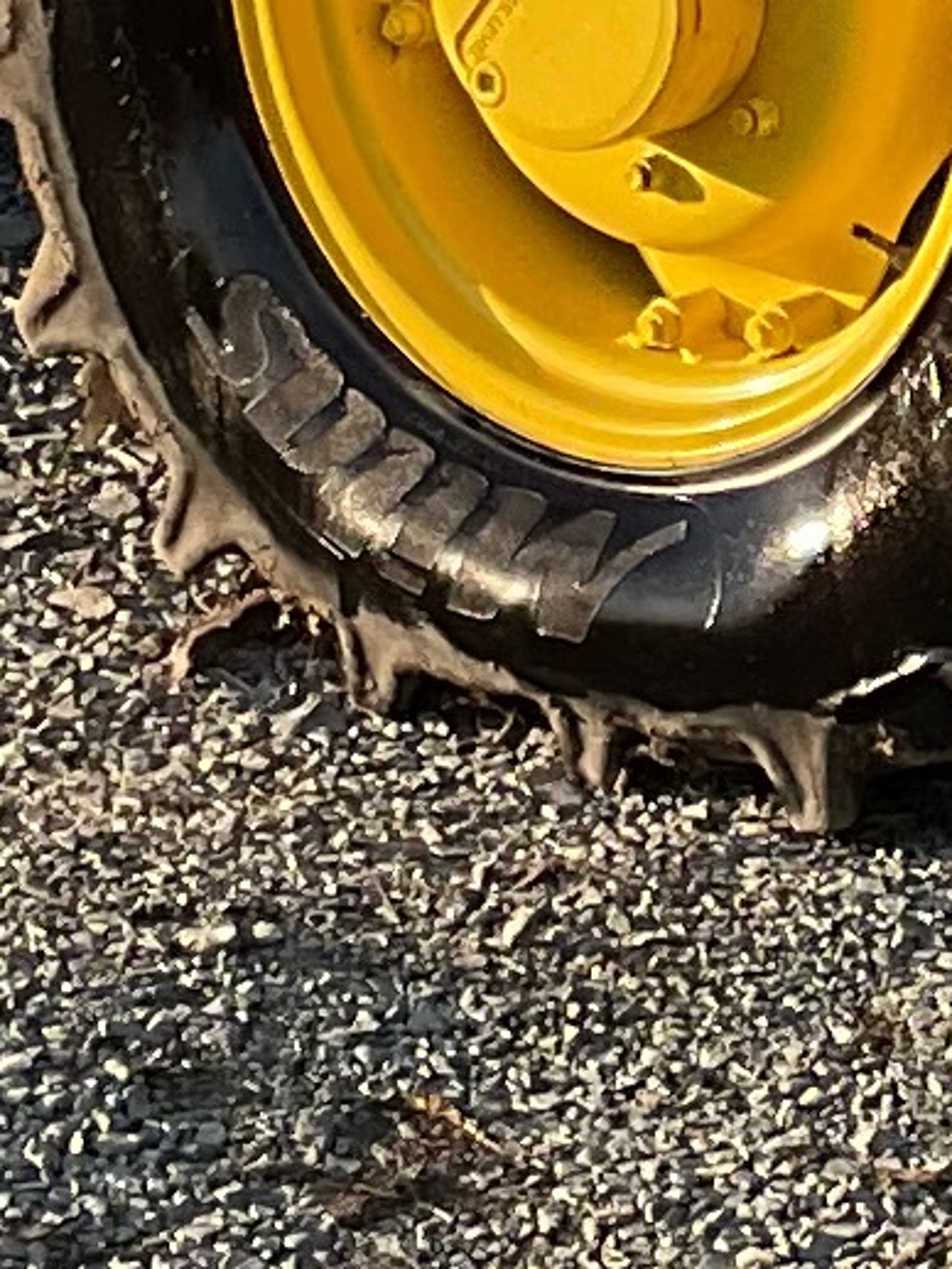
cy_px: 101
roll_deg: -2.3
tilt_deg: -13.2
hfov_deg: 6.6
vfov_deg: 8.7
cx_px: 886
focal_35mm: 226
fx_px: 8284
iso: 16
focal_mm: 3
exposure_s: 1/586
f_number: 1.8
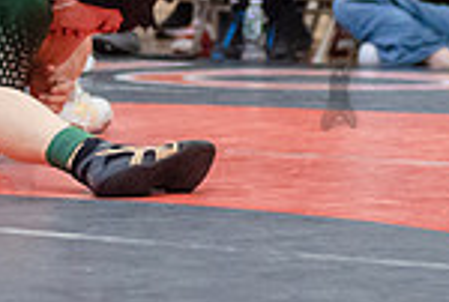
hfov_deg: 5.8
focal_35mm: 354
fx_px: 4428
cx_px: 66
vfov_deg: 3.9
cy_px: 2
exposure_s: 1/400
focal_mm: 80
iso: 4000
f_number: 3.5
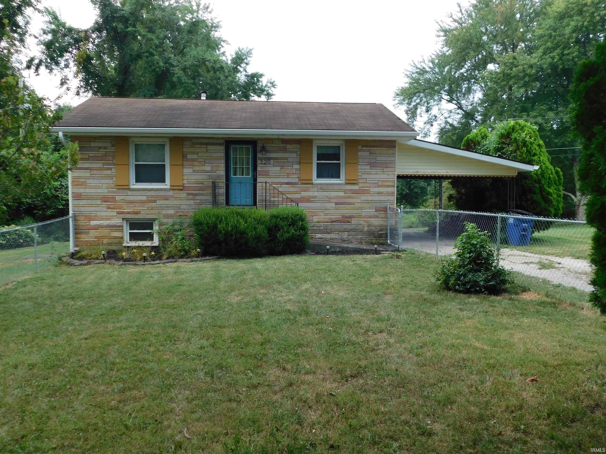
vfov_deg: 46.8
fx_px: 525
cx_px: 303
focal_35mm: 30
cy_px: 227
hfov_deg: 60.0
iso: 125
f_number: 3.2
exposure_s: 1/250
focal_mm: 5.3
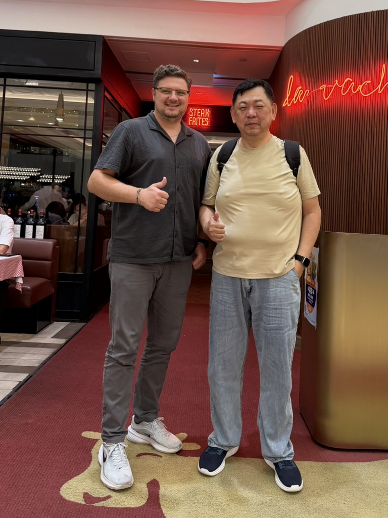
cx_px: 194
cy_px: 259
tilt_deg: +3.2
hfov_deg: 56.8
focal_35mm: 24
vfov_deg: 71.6
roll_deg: -3.5
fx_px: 359
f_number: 1.78
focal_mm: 6.76
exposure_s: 1/50
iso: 250
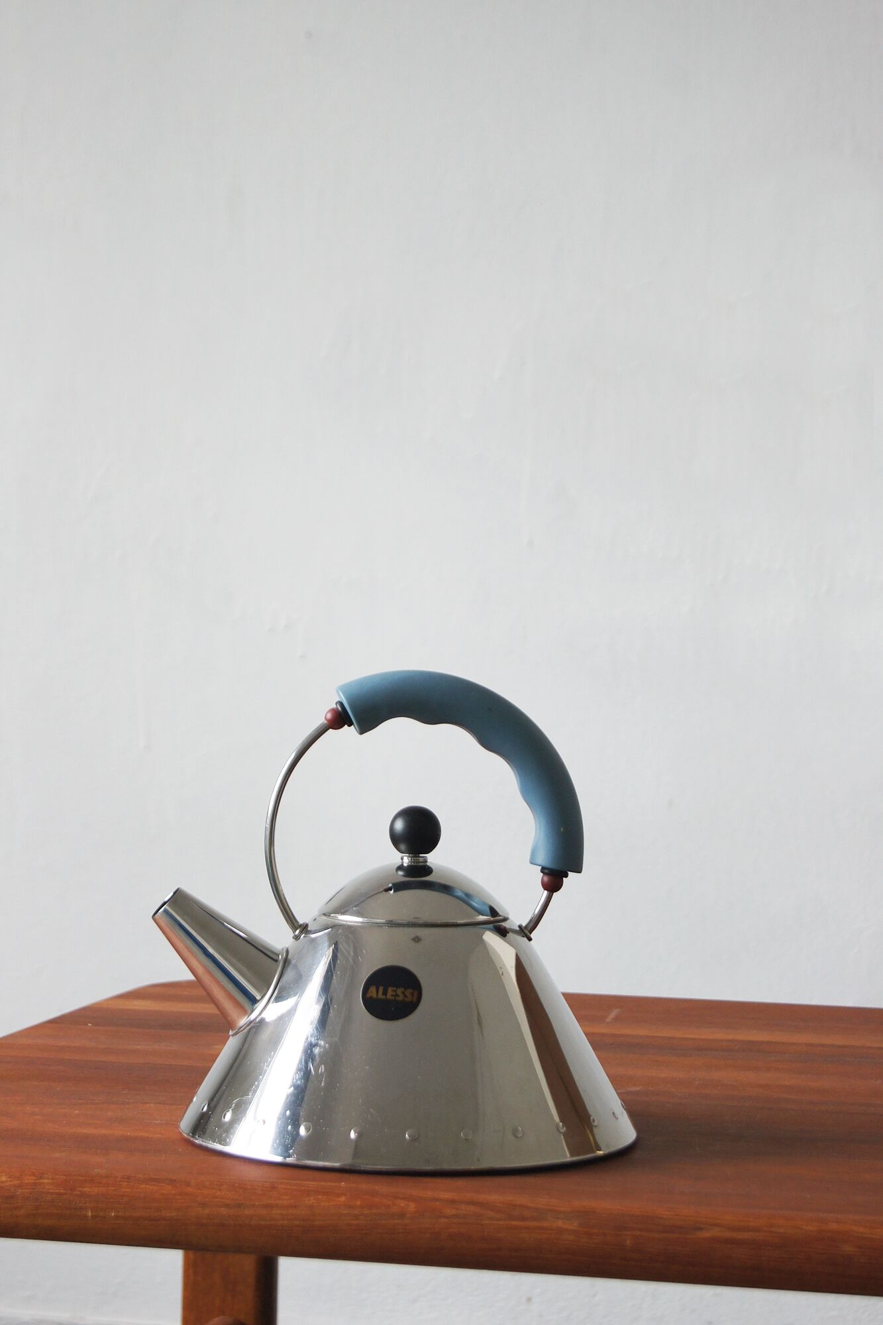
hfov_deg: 16.6
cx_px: 442
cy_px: 662
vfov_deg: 24.6
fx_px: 3036
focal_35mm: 82
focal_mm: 55
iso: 400
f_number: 5.6
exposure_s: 1/25
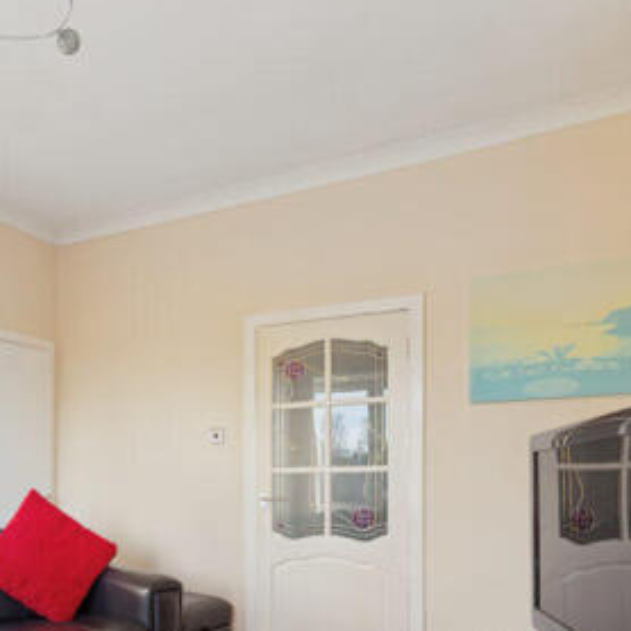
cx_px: 108
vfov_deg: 47.5
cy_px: 489
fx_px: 681
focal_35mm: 33
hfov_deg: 46.6
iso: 800
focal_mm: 11
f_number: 5.6
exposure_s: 1/100
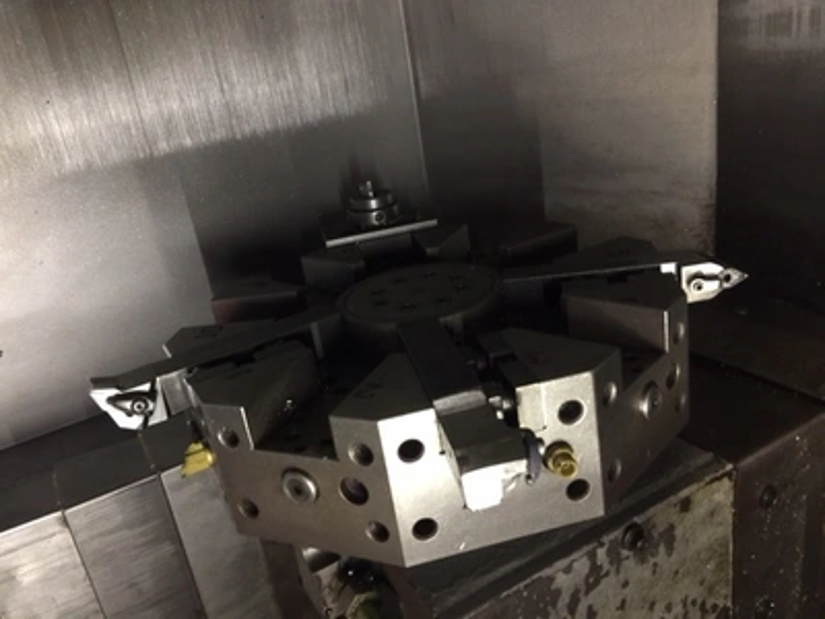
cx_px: 412
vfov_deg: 48.2
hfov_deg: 61.7
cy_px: 310
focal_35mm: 29
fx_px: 691
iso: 80
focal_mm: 4.15
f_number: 2.2
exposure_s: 1/4
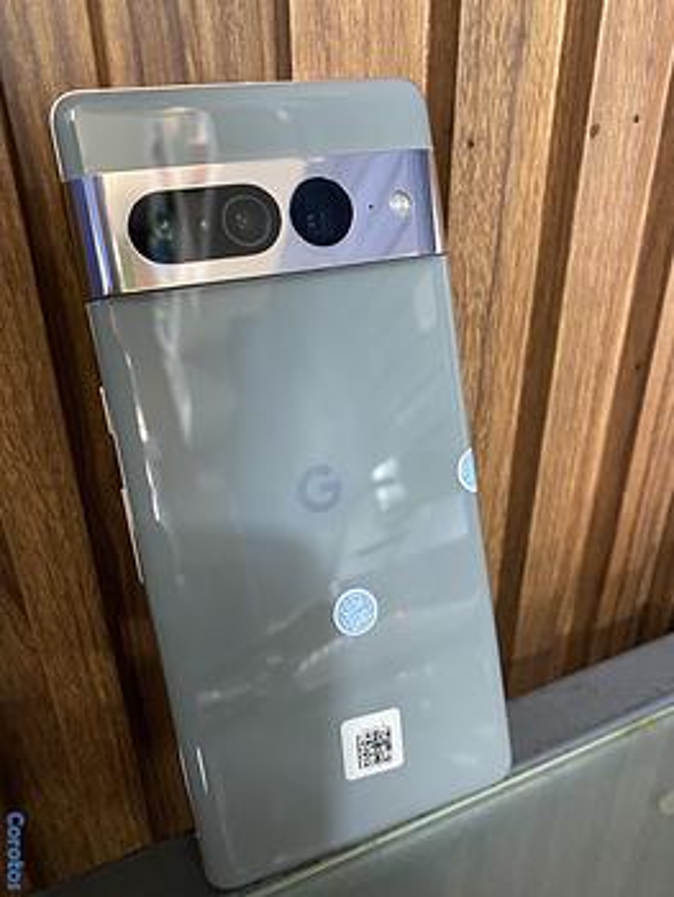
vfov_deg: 67.3
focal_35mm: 26
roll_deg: +2.8
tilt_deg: -28.0
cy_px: 448
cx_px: 337
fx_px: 674
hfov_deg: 53.1
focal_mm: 4.25
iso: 500
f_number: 1.8
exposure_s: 1/40
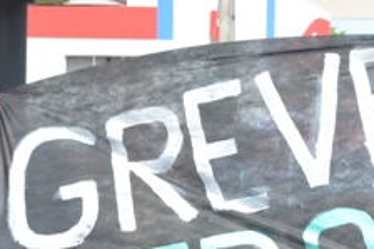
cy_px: 207
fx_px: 2045
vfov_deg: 7.0
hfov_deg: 10.4
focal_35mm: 197
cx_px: 257
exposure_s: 1/125
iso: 100
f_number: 8
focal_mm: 46
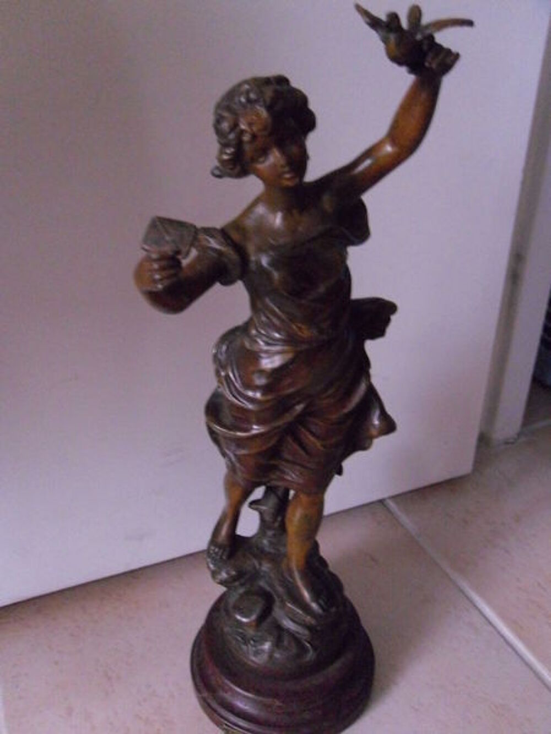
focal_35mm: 35
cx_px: 276
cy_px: 367
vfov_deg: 52.6
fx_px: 743
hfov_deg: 40.7
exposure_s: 1/8
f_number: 3.5
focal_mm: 6.3
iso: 800
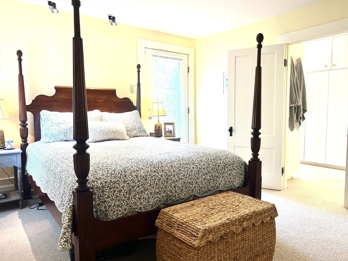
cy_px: 130
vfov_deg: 53.1
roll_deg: +0.8
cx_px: 174
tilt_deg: -5.3
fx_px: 261
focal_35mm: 26
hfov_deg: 67.3
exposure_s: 1/60
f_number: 1.5
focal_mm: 5.7
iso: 64
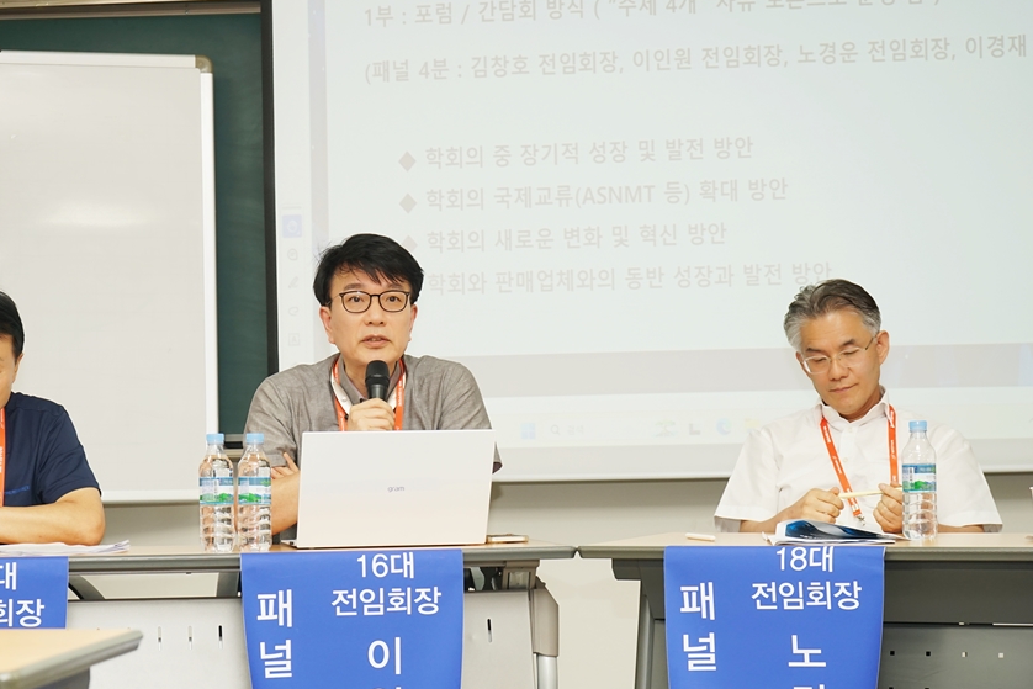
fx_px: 2296
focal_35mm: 80
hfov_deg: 25.3
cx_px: 429
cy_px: 398
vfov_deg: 17.1
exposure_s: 1/100
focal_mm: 67
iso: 400
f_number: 6.3
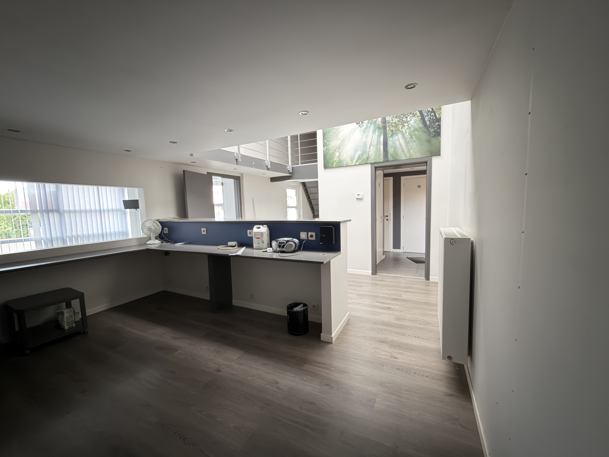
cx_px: 304
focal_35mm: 14
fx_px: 246
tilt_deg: -5.7
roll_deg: +2.1
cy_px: 228
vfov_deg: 85.7
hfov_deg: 102.1
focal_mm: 2.22
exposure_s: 1/17
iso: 2000
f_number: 2.2
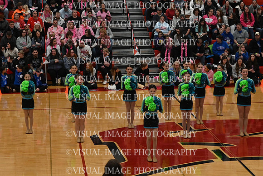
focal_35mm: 105
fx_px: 767
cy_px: 88
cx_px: 132
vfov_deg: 13.0
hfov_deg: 19.5
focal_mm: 70
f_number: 4
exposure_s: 1/500
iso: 5000
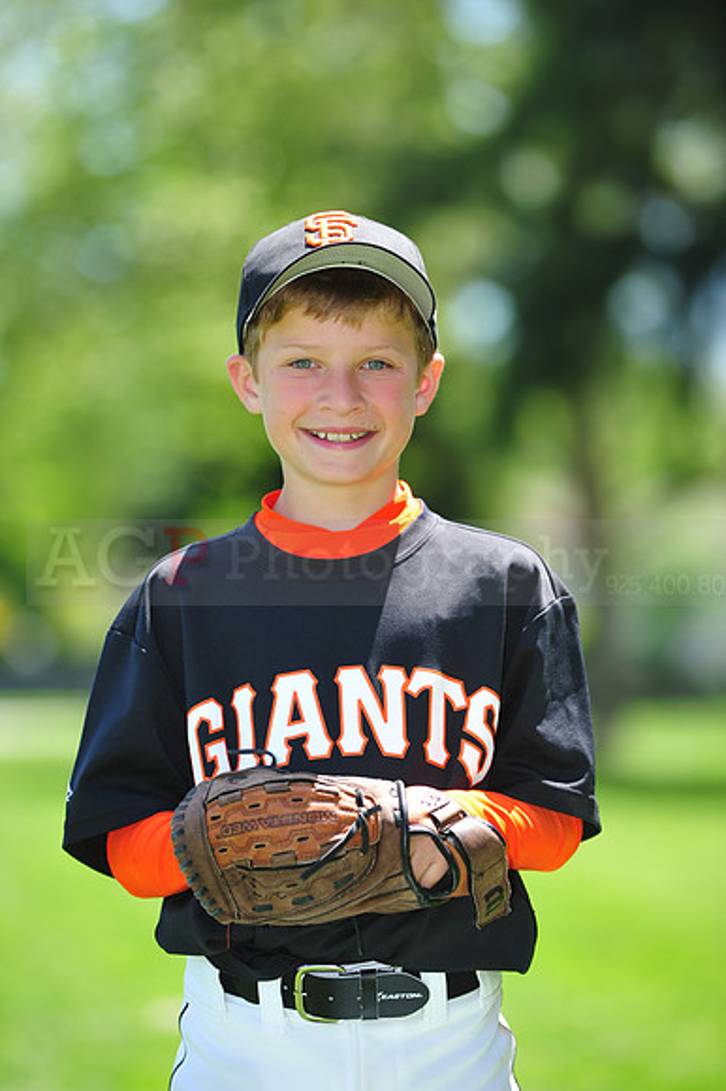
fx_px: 6057
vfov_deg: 10.3
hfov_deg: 6.9
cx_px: 363
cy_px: 546
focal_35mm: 200
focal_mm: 200
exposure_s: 1/400
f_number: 4.5
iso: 200
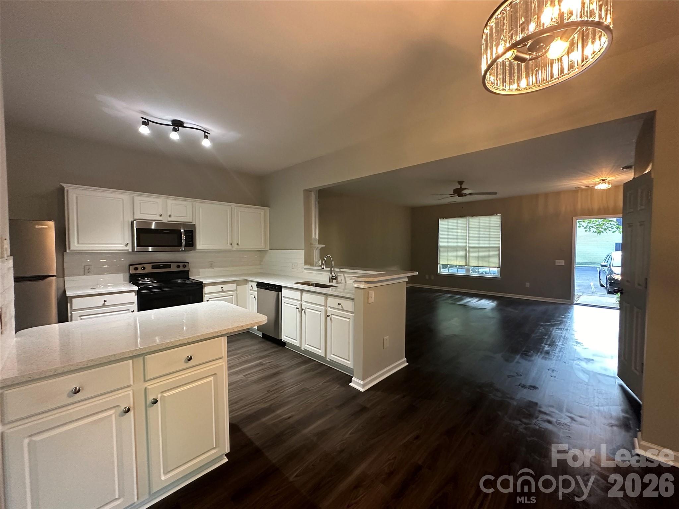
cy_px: 254
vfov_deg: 85.7
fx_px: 275
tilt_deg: -1.5
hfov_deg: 102.1
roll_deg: +0.1
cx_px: 340
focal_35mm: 14
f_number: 2.2
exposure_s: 1/60
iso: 500
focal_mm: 2.22
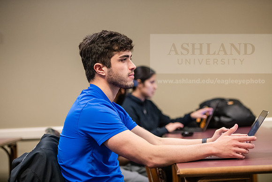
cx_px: 136
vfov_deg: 15.2
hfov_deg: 22.6
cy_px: 91
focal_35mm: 90
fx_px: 680
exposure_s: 1/200
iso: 2500
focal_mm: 90
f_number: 2.8
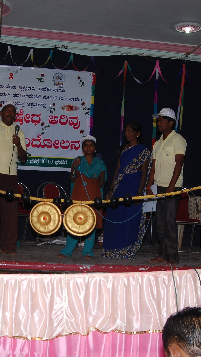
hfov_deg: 21.9
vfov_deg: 38.0
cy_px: 178
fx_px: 519
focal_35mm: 55
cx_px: 74
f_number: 7.1
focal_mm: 23
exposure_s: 1/100
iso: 400
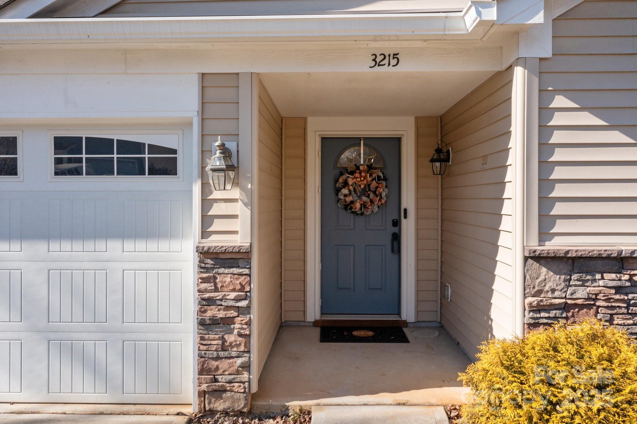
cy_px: 212
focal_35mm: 28
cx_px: 318
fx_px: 495
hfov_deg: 65.5
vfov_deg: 46.4
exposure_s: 1/400
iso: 100
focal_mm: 10.26
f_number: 5.6
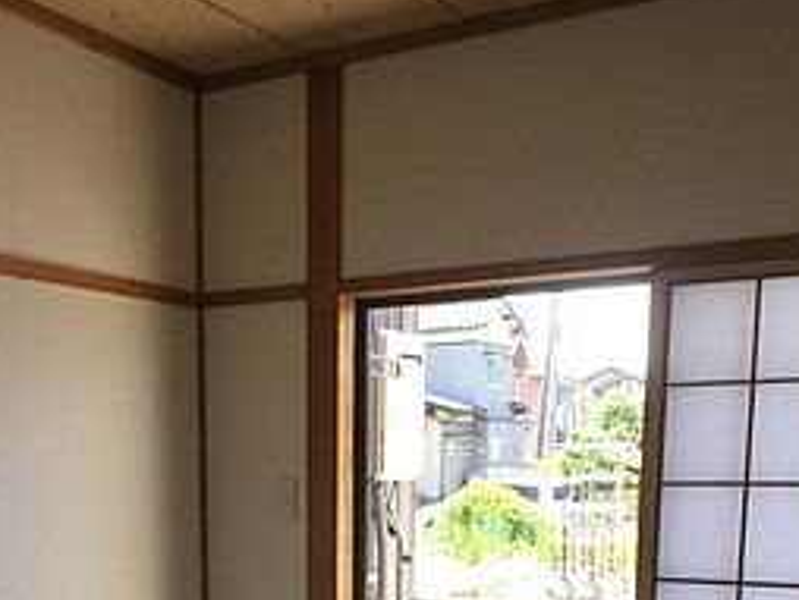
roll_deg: +1.2
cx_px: 186
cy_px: 682
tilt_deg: -10.5
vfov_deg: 18.1
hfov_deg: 24.7
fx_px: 1802
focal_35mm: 78
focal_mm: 3.3
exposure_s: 1/120
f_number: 2.4
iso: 32
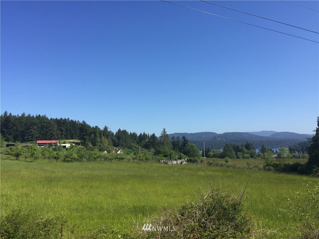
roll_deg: +0.8
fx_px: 267
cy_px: 120
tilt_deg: +5.9
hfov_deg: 61.7
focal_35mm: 29
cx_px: 160
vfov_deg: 48.2
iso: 32
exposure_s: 1/1721
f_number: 2.2
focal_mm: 4.15
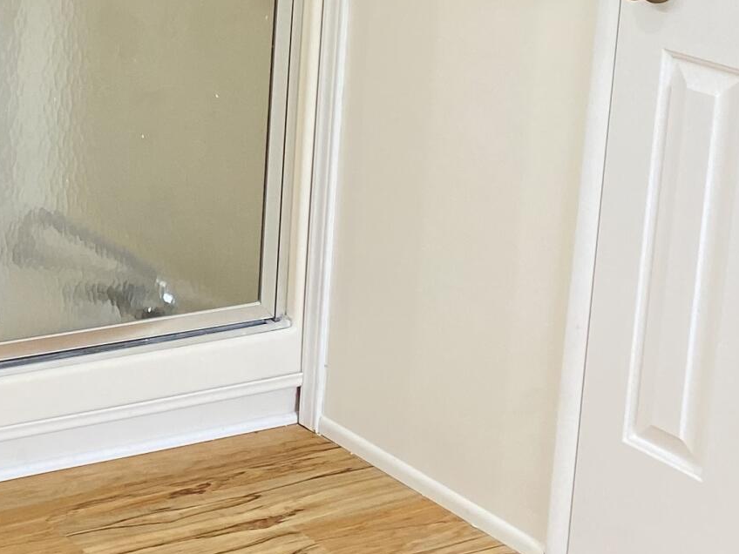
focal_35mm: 92
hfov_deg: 19.2
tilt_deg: -11.6
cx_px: -293
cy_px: -30
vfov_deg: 15.7
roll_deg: -0.1
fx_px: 1964
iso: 64
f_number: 1.8
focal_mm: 4.25
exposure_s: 1/60
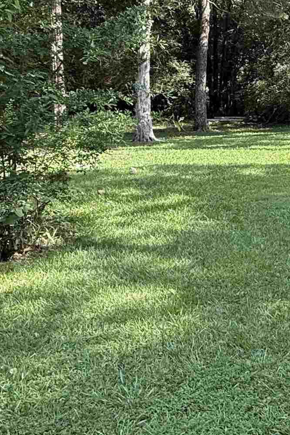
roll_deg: -0.5
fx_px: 544
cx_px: 412
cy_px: 139
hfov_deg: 24.5
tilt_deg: -1.2
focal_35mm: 45
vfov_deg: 42.9
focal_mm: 2.22
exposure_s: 1/252
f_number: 2.2
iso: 64
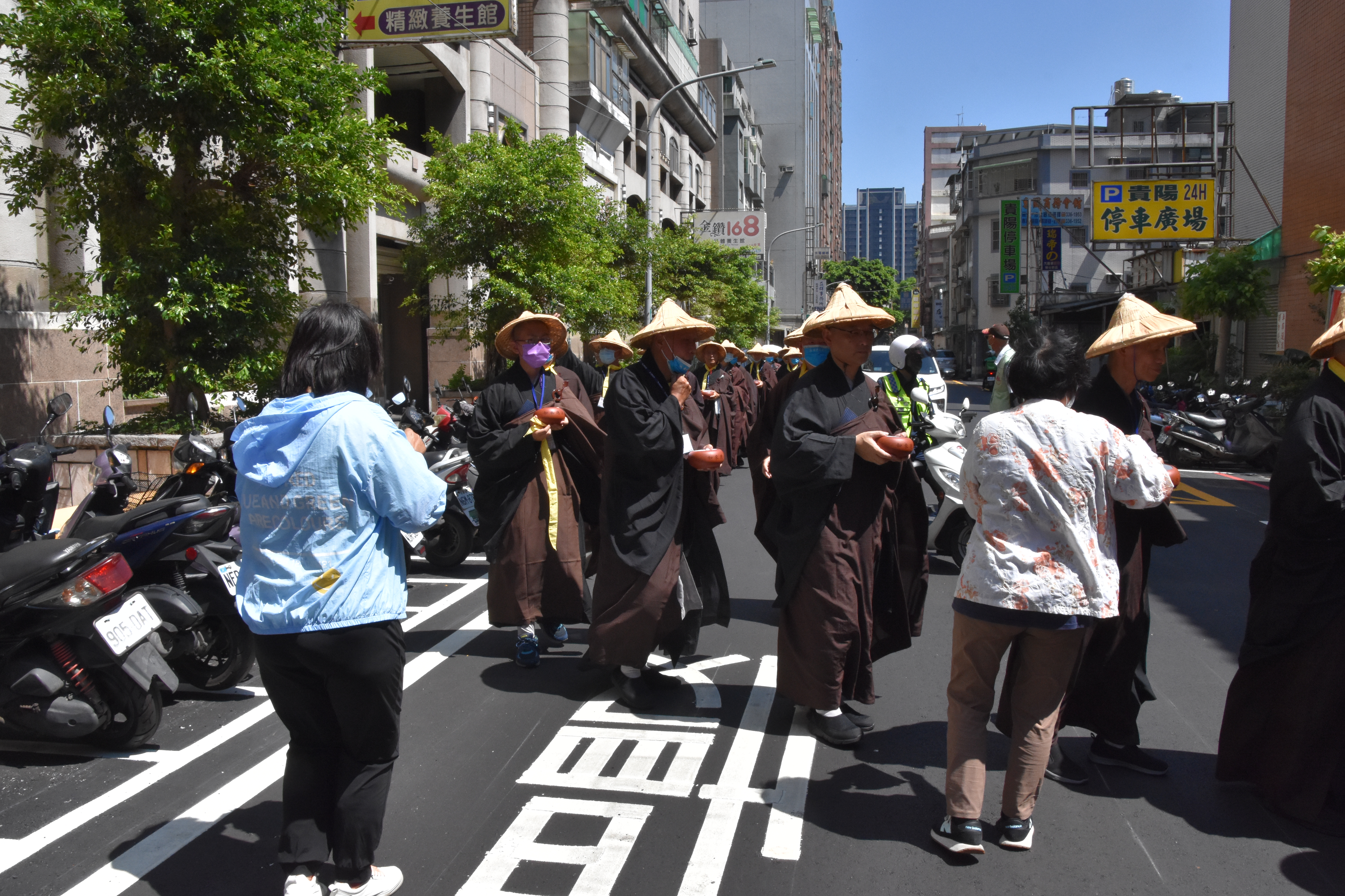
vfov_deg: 47.9
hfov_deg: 67.4
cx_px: 672
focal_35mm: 27
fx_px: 1009
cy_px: 448
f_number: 16
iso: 1600
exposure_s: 1/1000
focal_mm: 18
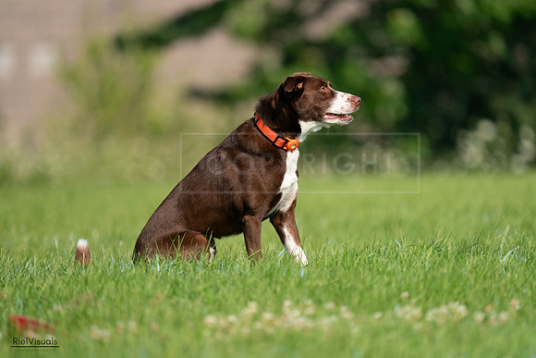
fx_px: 8935
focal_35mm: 600
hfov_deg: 3.4
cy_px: 179
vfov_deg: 2.3
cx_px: 268
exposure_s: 1/4000
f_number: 6.3
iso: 1250
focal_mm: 600
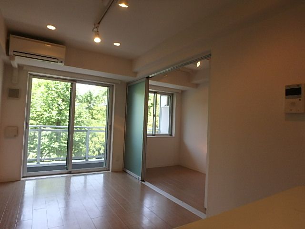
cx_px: 152
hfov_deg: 79.0
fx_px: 185
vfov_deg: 63.4
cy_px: 114
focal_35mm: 21
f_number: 3.5
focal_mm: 3.7
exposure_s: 1/80
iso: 125
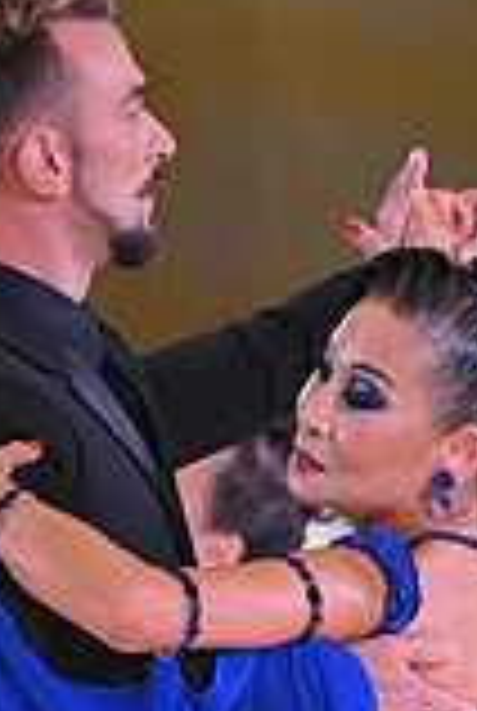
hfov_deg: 1.9
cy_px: 1170
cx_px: 7
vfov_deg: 2.8
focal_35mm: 732
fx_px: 14484
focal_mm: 200
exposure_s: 1/400
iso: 3200
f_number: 5
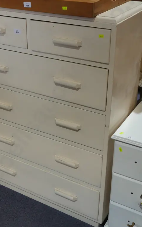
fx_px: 334
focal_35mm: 54
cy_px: 102
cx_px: 51
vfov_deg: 37.5
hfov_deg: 23.9
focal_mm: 19
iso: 200
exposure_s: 1/80
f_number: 4.1
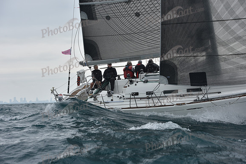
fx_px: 478
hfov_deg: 28.8
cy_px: 82
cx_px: 123
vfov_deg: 19.5
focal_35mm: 70
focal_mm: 70
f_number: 7.1
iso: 250
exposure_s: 1/800
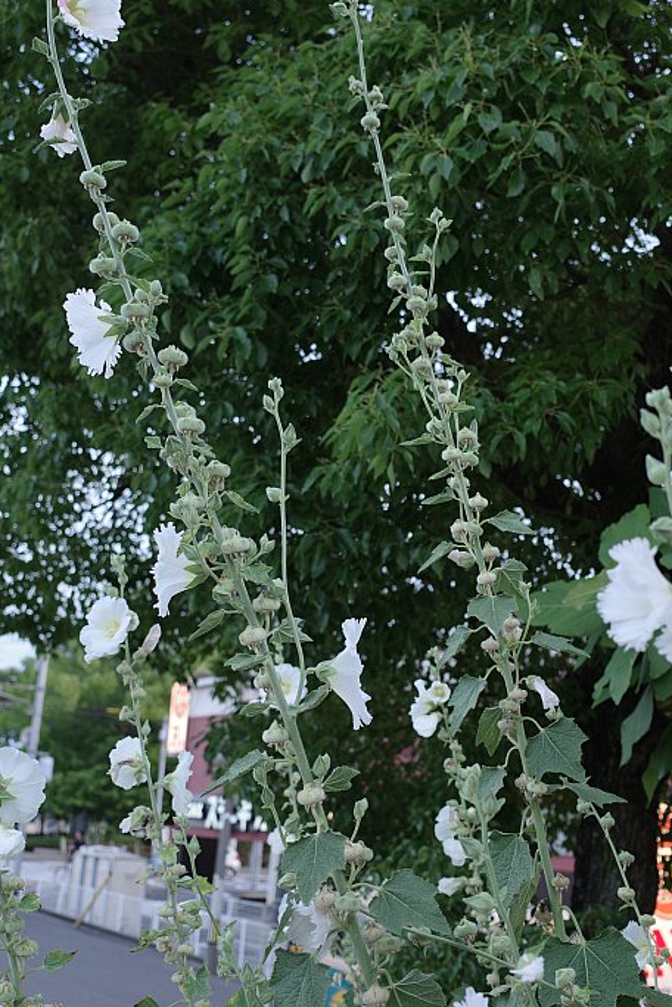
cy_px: 457
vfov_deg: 47.3
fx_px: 1147
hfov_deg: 32.6
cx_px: 406
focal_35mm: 41
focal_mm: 18.3
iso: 200
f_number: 2.8
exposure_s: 1/60
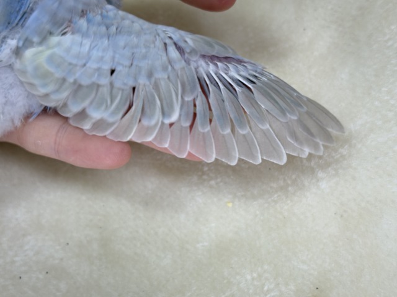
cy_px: 148
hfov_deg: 36.8
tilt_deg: -61.7
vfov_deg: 28.0
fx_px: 596
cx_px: 198
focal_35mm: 52
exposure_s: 1/50
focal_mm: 5.96
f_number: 1.6
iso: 40
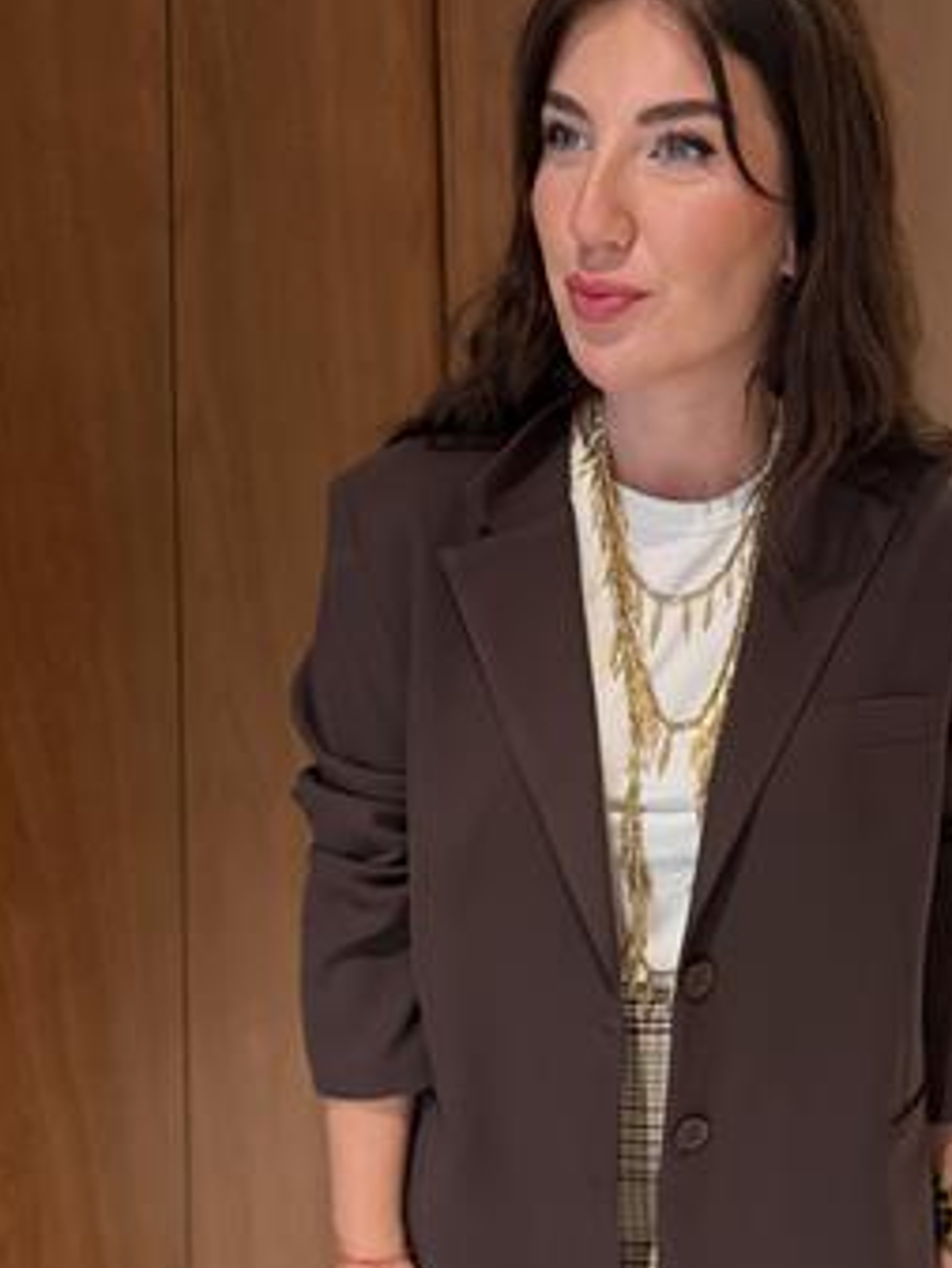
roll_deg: -1.9
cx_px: 647
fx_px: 1393
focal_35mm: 38
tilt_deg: -20.8
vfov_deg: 48.5
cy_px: 792
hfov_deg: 37.3
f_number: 1.78
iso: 500
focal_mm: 6.76
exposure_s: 1/50
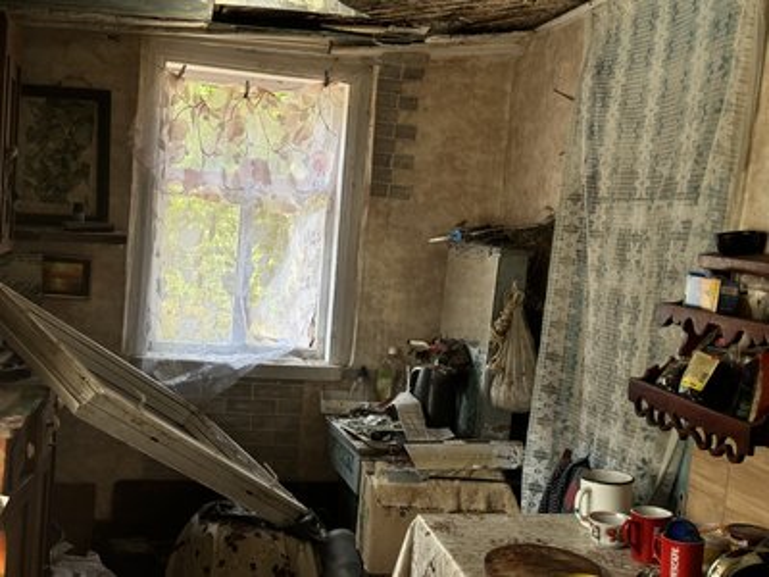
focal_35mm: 48
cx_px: 384
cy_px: 288
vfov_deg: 30.3
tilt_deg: -2.7
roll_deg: -5.0
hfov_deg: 39.7
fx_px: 1066
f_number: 1.78
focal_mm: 6.76
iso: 50
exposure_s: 1/196
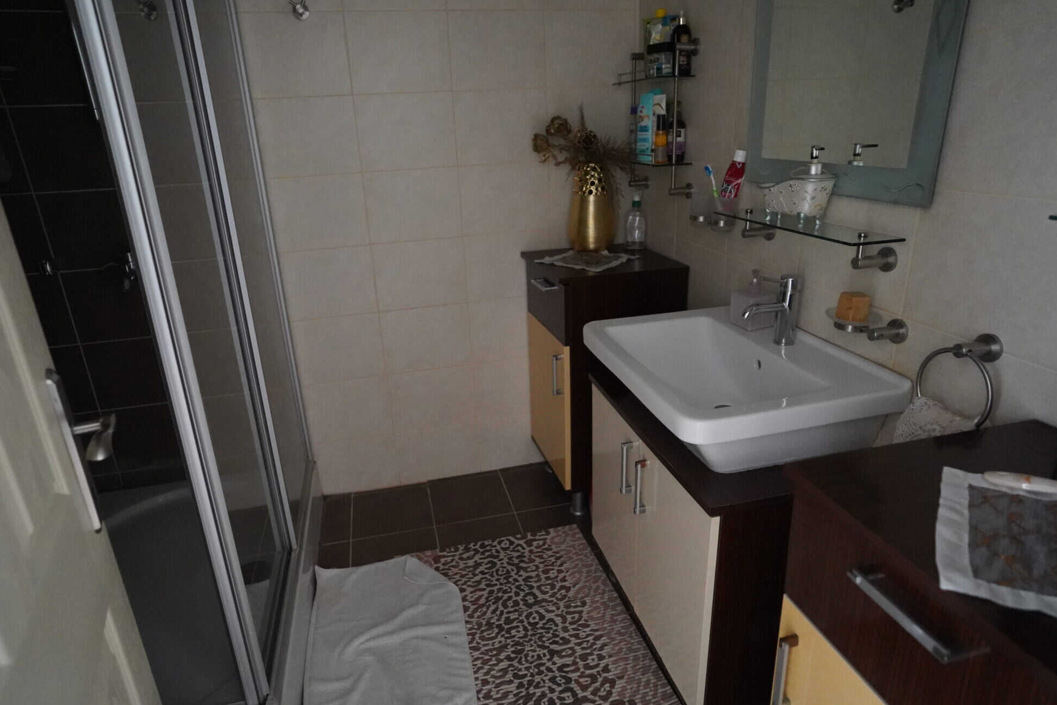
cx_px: 526
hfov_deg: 81.2
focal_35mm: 21
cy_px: 356
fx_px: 617
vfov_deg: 59.5
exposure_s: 1/100
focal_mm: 20
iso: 12800
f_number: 2.8
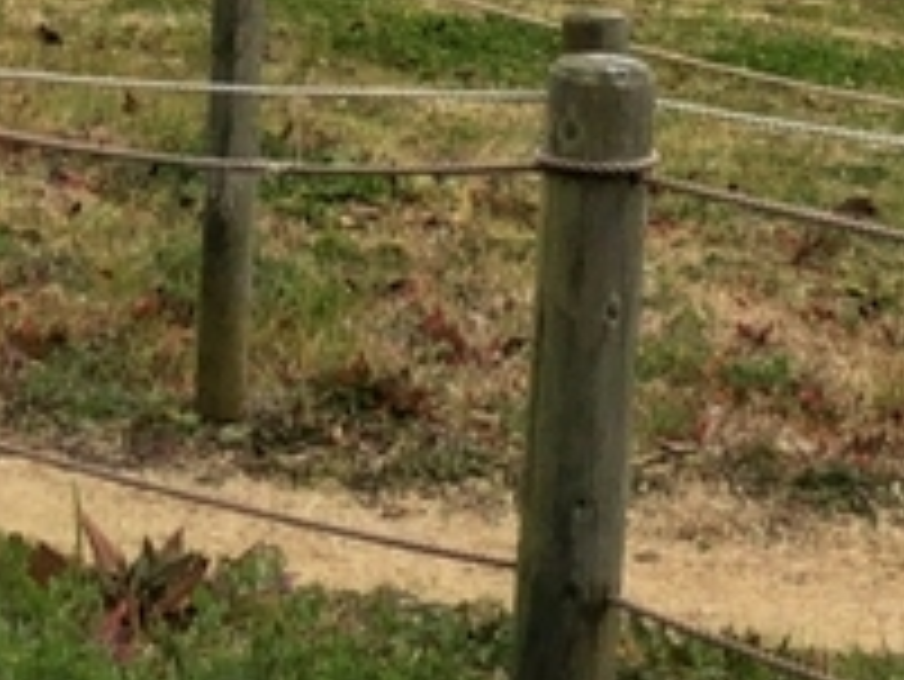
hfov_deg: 11.7
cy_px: -239
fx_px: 4364
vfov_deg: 8.7
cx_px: -4
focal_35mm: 167
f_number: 1.8
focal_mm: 4
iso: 20
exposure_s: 1/4000
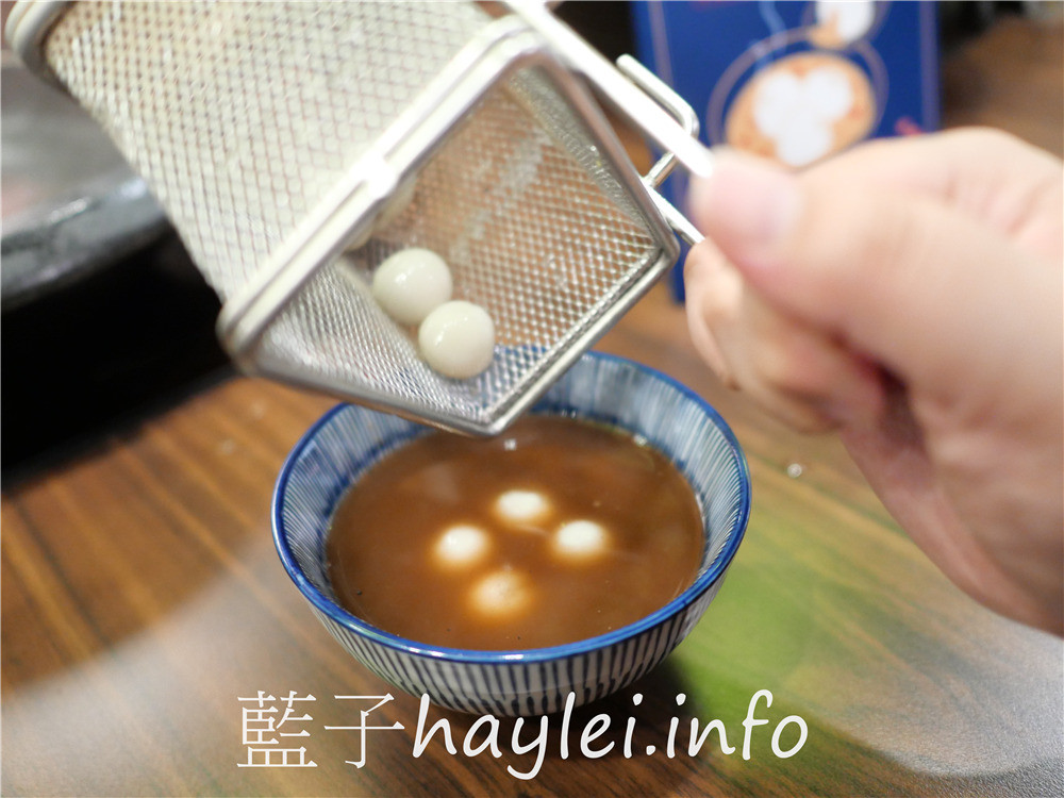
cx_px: 532
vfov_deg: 46.8
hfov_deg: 60.0
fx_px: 922
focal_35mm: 30
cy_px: 399
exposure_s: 1/60
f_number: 1.7
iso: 2000
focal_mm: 15
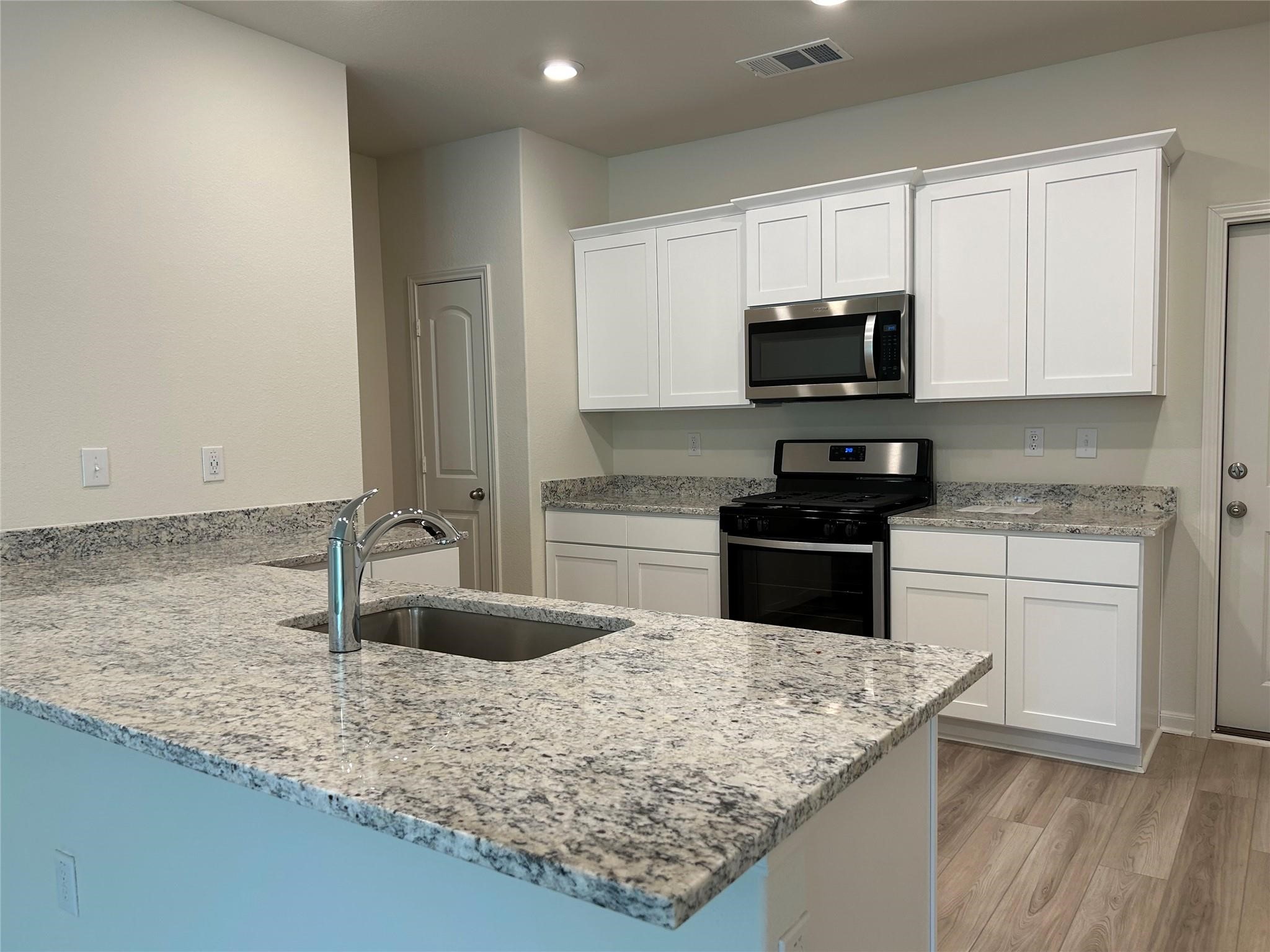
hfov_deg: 67.3
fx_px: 954
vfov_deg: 53.1
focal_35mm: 26
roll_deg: +1.0
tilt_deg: -3.2
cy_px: 476
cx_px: 635
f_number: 1.5
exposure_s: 1/120
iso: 64
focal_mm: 5.7
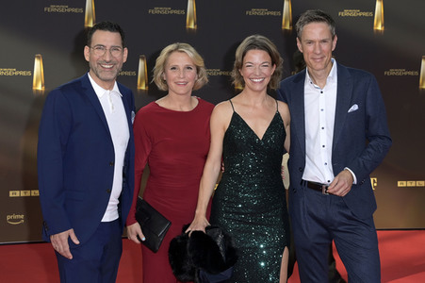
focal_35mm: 62
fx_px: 731
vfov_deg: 21.9
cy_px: 142
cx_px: 212
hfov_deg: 32.4
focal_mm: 62
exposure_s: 1/250
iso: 800
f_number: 6.3
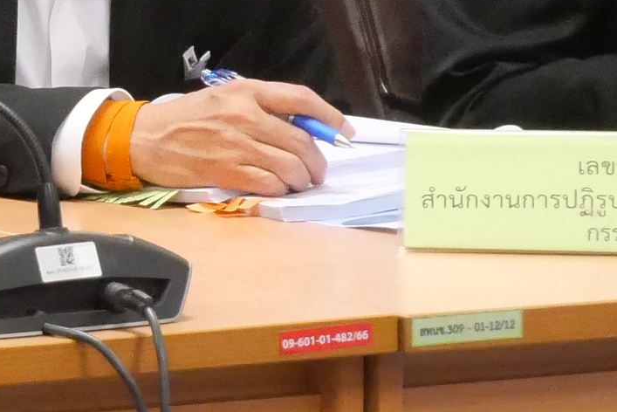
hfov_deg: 4.2
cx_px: -862
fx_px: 8195
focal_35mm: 478
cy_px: -111
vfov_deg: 2.9
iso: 3200
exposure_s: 1/100
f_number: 5.6
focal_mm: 44
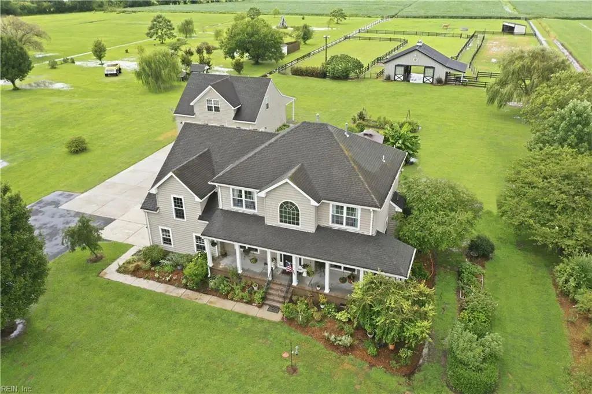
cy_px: 197
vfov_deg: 46.4
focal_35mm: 28
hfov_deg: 65.5
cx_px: 296
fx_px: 460
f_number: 5
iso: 100
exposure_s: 1/200
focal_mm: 10.3
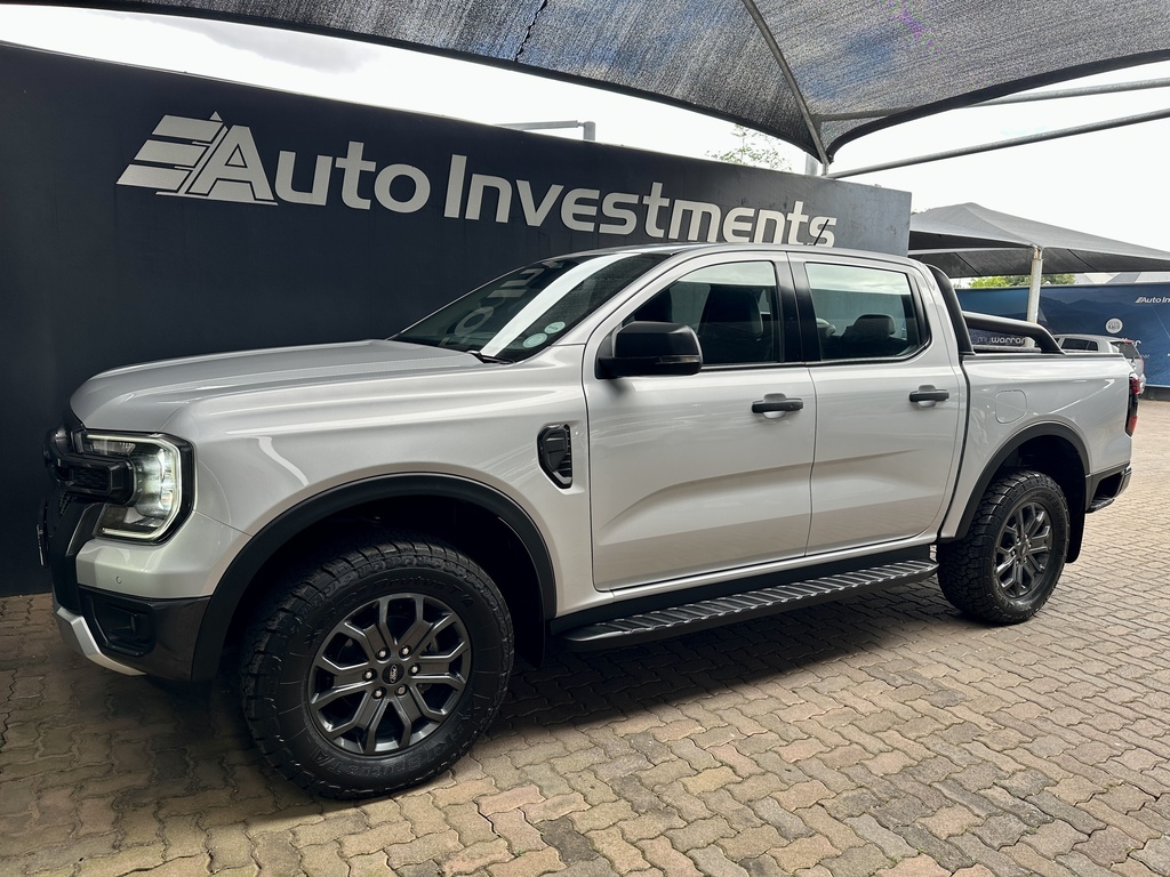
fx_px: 811
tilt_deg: -8.7
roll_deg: -1.2
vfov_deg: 56.8
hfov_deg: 71.6
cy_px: 438
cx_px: 585
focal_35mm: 24
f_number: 1.78
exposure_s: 1/192
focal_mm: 6.86
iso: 64
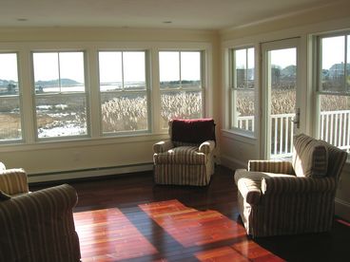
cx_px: 175
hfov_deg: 54.0
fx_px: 344
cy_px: 131
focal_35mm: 34
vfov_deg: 41.8
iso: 50
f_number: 4.9
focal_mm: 5.7
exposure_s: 1/250
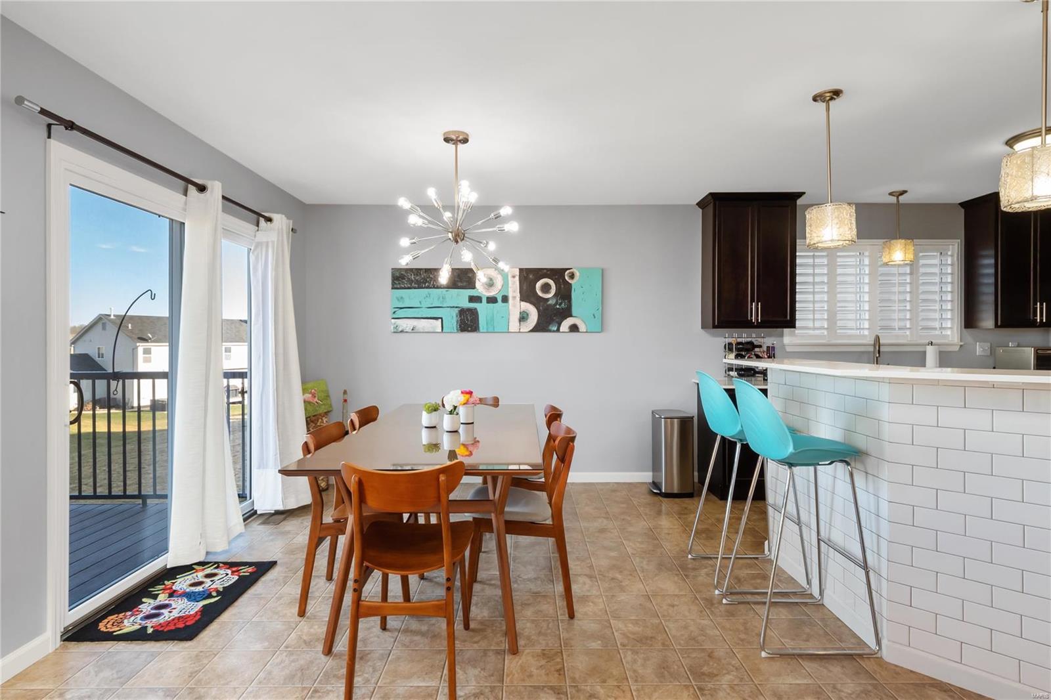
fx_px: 525
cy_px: 350
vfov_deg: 67.4
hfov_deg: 90.0
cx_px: 526
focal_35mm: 18
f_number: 8
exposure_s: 1/13
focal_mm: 9
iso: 400
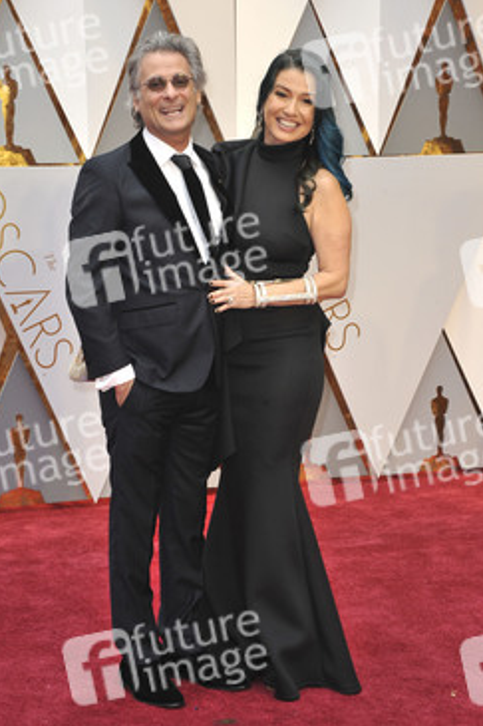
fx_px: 1591
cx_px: 224
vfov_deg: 25.7
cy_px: 360
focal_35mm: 79
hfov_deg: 17.3
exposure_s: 1/250
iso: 1000
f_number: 7.1
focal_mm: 72
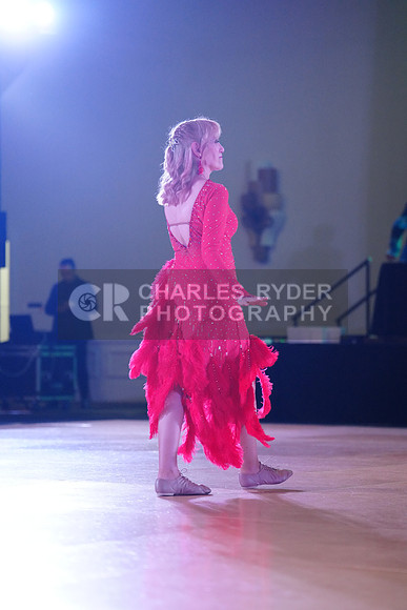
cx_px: 204
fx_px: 1983
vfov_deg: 17.5
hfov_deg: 11.7
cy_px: 305
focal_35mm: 117
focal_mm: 117
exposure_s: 1/400
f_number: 2.8
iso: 5000
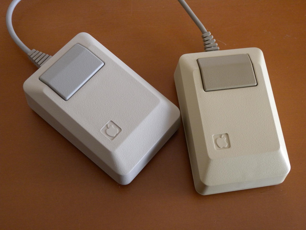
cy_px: 115
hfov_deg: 40.4
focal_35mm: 47
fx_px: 415
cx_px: 153
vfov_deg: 30.9
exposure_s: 1/62.2
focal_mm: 10
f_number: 3.5
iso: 258
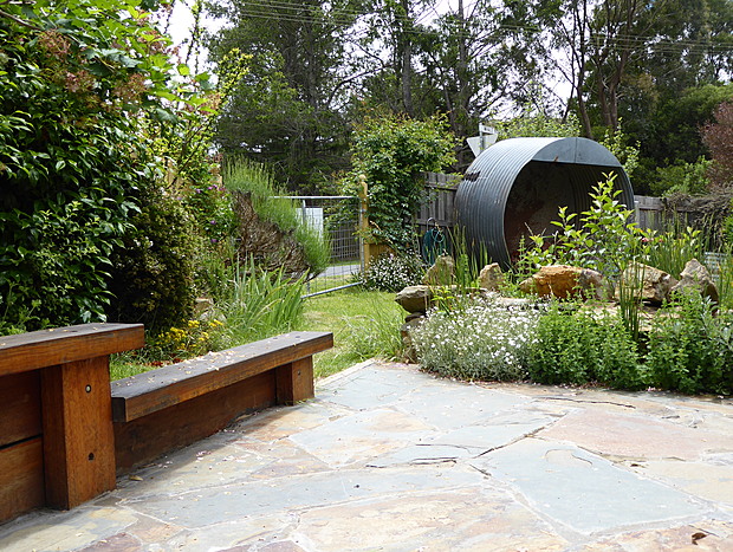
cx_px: 366
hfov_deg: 44.7
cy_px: 276
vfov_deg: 34.4
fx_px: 891
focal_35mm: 42
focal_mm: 7.2
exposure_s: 1/250
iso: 80
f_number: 3.8
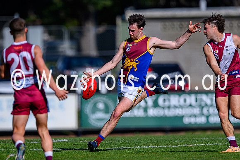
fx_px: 6536
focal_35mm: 980
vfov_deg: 1.4
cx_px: 120
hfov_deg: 2.1
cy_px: 67
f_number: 4
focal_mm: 500
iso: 160
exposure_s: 1/3200
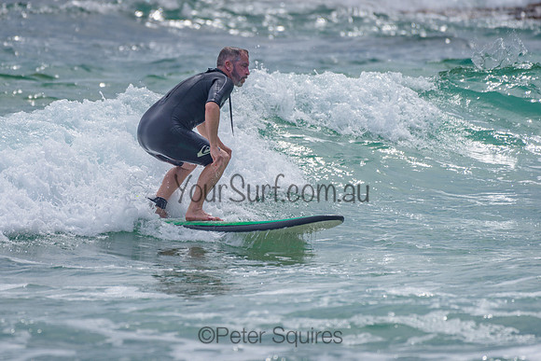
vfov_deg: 2.2
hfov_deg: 3.4
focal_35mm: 613
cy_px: 140
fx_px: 9208
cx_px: 210
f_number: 5.6
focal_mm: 500
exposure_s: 1/2000
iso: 100
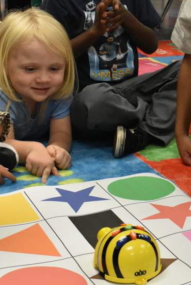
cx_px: 134
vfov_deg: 23.6
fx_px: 683
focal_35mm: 86
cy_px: 108
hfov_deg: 15.9
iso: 6400
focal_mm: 31
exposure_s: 1/250
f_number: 8
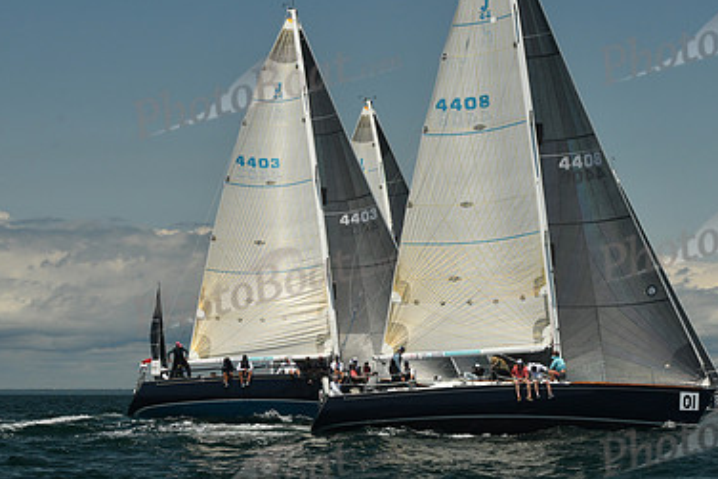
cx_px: 502
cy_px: 161
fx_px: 2155
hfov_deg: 18.8
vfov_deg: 12.7
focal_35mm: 108
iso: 320
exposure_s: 1/640
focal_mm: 70
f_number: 10
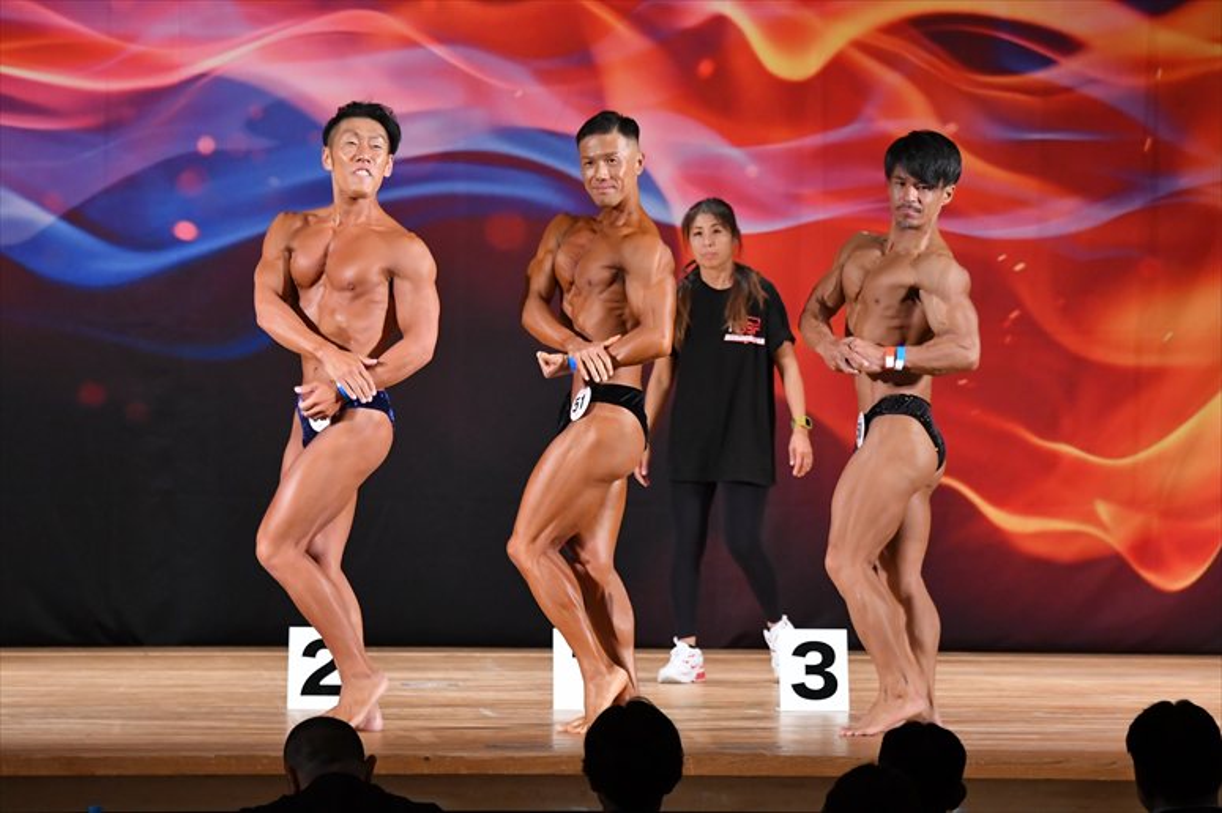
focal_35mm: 202
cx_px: 611
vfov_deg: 6.8
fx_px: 6854
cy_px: 406
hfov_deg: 10.2
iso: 4000
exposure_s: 1/400
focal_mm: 135
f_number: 5.6
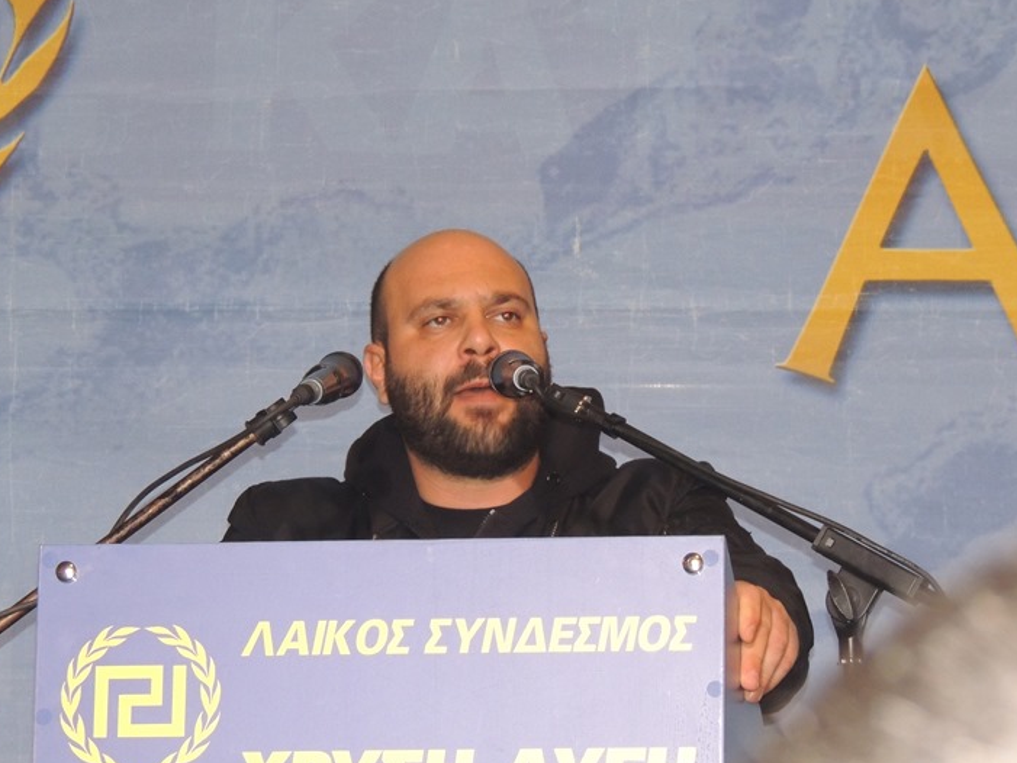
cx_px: 466
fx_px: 5701
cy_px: 335
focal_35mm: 194
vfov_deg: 7.7
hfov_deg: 10.2
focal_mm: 30.3
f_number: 4.5
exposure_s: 1/60
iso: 800
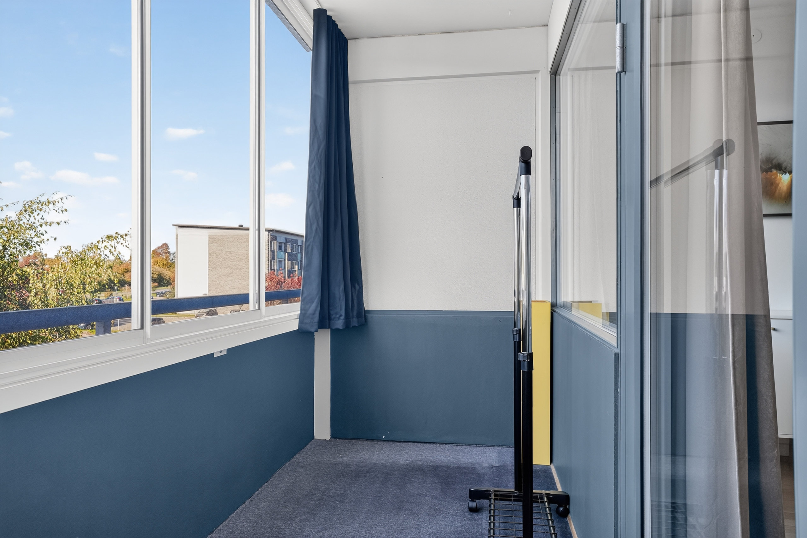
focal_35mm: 23
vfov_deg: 55.1
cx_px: 404
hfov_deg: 76.1
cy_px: 269
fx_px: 515
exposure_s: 1/15
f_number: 8
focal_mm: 23
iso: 400
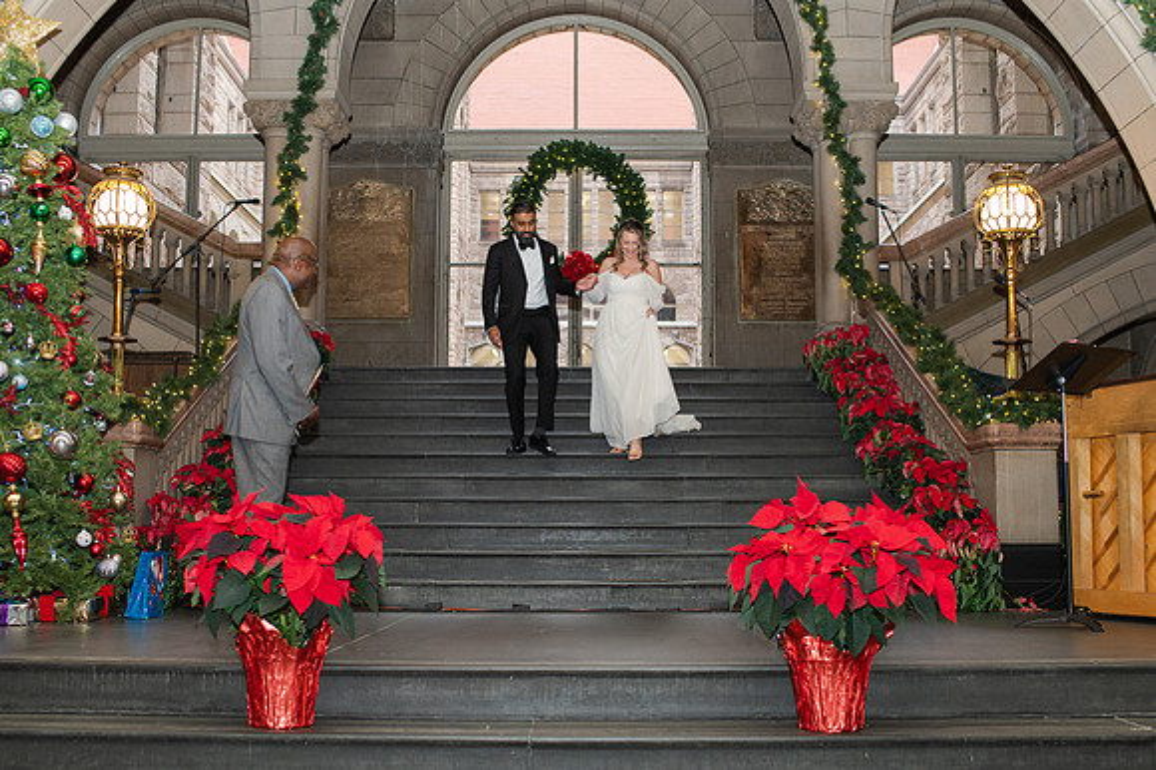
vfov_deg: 34.1
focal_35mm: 39
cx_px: 578
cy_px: 417
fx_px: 1255
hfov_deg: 49.5
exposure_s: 1/200
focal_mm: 35
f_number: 3.5
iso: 1000
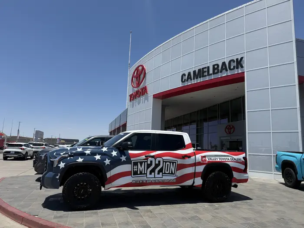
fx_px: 211
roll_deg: -2.8
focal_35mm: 24
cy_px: 114
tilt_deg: +9.7
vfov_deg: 56.8
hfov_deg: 71.6
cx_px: 152
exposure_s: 1/6173
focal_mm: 6.76
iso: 80
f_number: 1.78
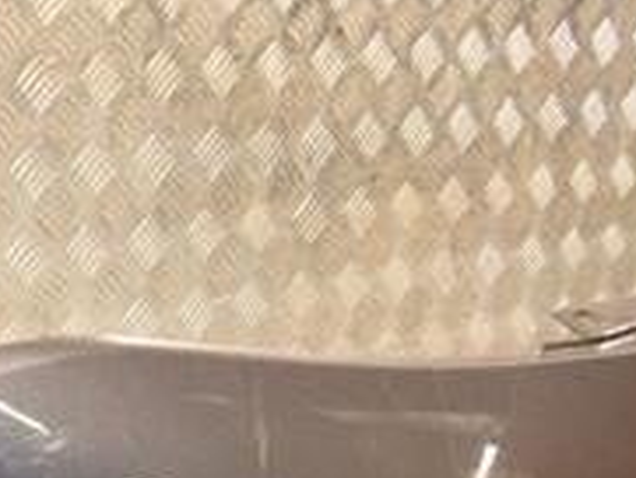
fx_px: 1930
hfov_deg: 16.8
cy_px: 355
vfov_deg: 14.1
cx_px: -341
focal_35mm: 105
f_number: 5
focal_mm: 22
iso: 800
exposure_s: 1/100
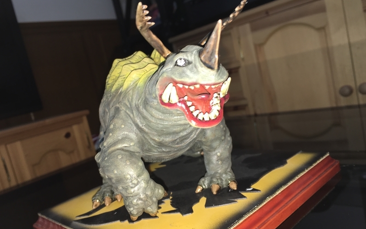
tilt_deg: -6.4
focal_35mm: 31
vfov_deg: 40.6
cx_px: 184
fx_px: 309
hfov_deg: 61.2
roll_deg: +12.8
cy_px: 121
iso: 25
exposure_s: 1/17
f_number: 2.2
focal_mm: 4.15
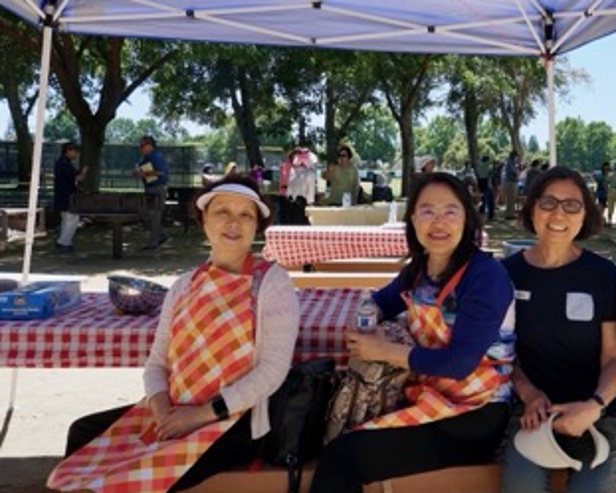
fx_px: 766
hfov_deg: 42.7
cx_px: 446
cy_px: 228
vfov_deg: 35.7
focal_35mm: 42
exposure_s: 1/125
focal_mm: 29
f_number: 8
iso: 100
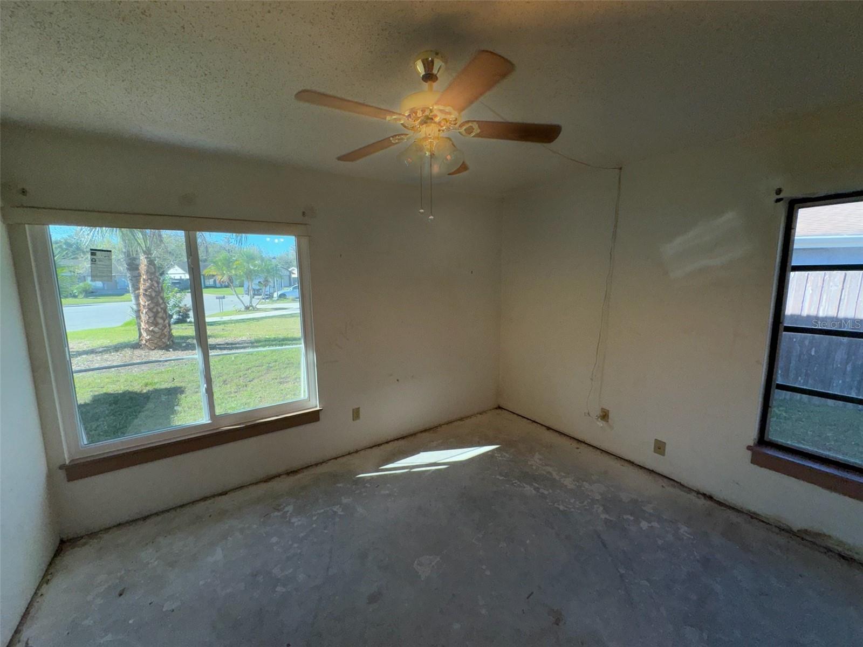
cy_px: 324
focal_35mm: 14
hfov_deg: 102.1
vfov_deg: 85.7
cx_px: 432
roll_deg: +0.8
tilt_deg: -9.1
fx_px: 349
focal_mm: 2.22
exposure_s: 1/492
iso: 32
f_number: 2.2
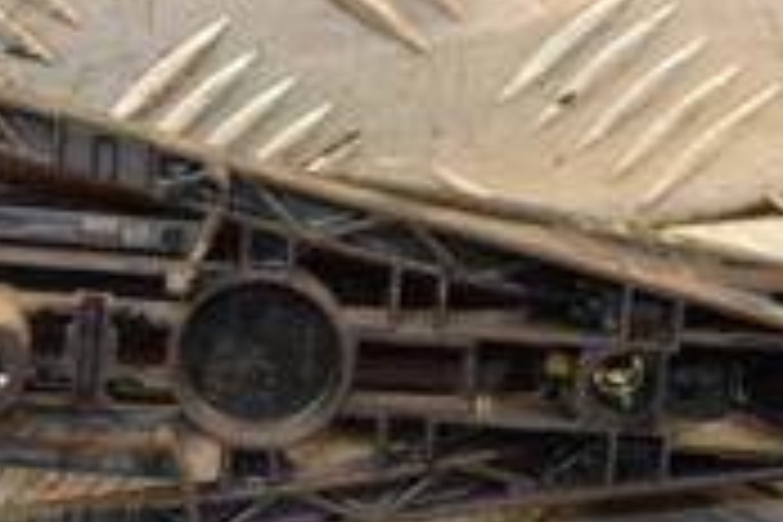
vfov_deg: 4.6
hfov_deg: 6.9
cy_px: 144
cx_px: 90
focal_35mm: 300
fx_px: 6524
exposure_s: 1/125
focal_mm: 58
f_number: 5
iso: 800
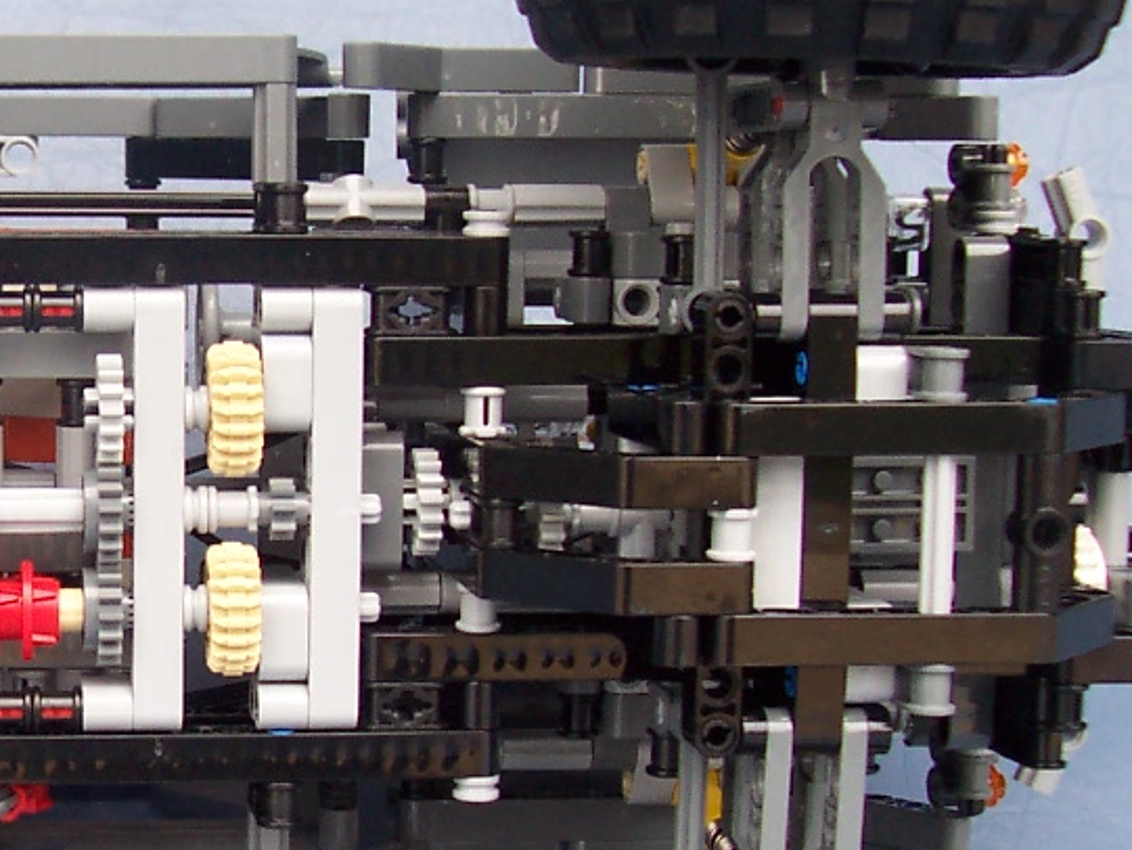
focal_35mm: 82
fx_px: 2682
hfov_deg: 22.8
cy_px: 525
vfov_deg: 18.0
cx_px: -15
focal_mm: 5.6
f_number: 2.8
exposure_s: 1/125
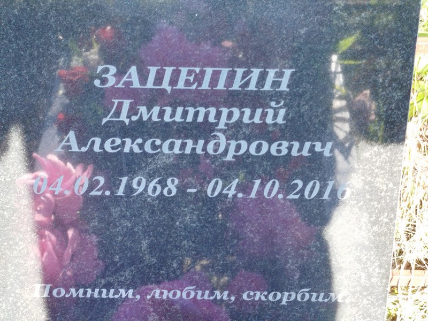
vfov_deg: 45.4
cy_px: 160
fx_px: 383
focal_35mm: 31
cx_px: 214
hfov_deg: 58.4
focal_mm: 5.31
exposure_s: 1/100
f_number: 1.7
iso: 100
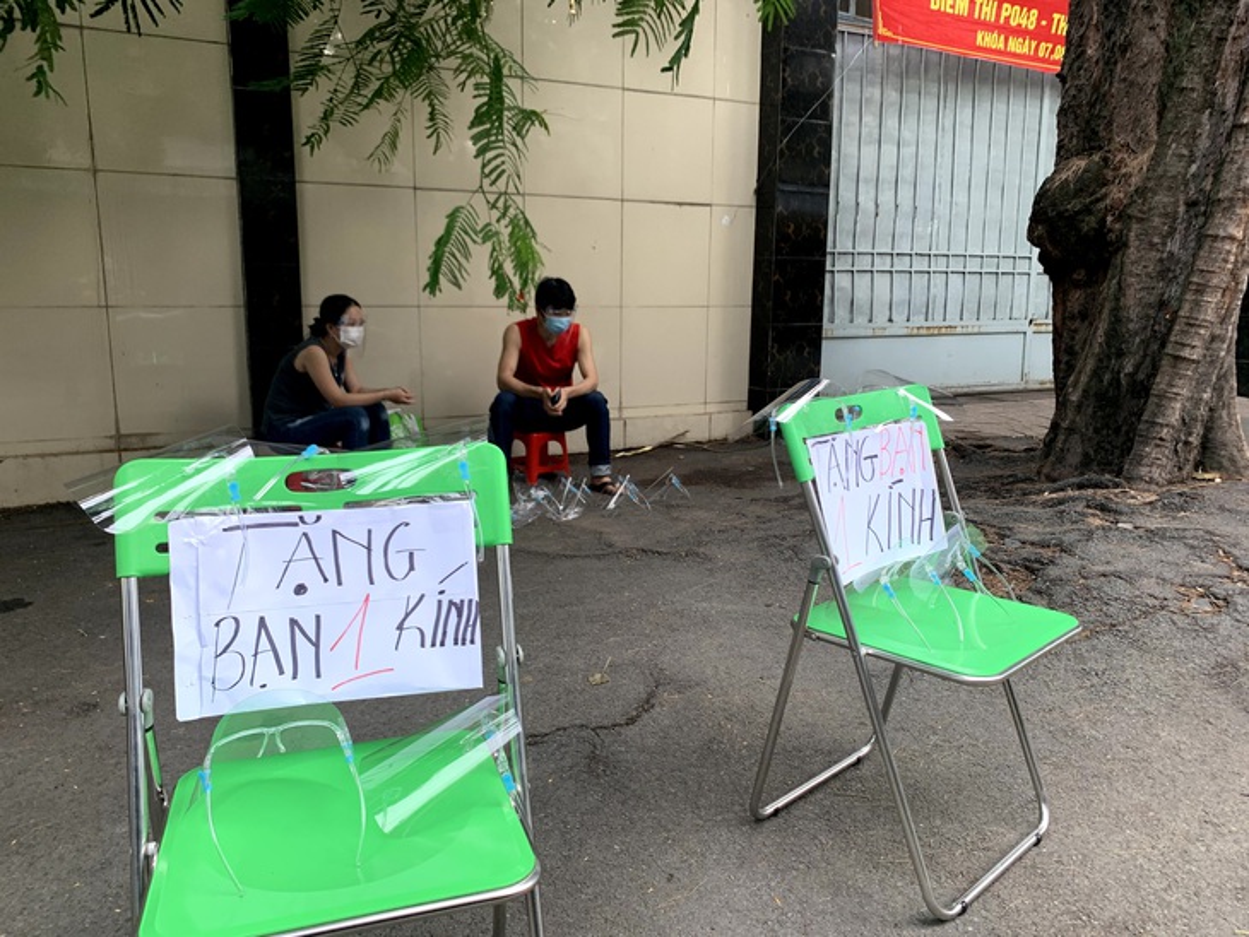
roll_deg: -1.1
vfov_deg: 53.1
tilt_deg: -9.2
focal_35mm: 26
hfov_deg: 67.3
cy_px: 468
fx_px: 938
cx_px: 624
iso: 80
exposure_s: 1/121
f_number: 1.8
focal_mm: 4.25
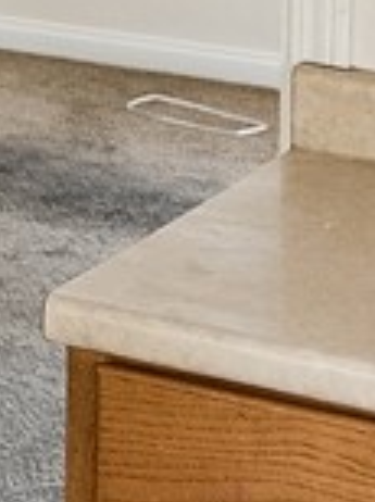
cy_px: 271
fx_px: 2318
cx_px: -792
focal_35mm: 160
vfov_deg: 12.4
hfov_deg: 7.9
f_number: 1.8
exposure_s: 1/120
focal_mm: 6.8
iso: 125
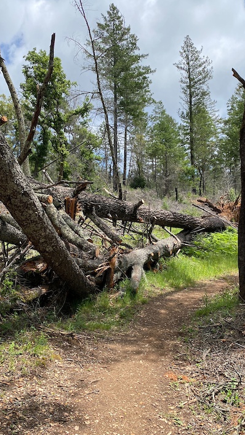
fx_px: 370
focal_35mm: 32
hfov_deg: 36.7
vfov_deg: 61.0
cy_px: 225
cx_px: 125
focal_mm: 4.25
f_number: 1.8
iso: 32
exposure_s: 1/1996
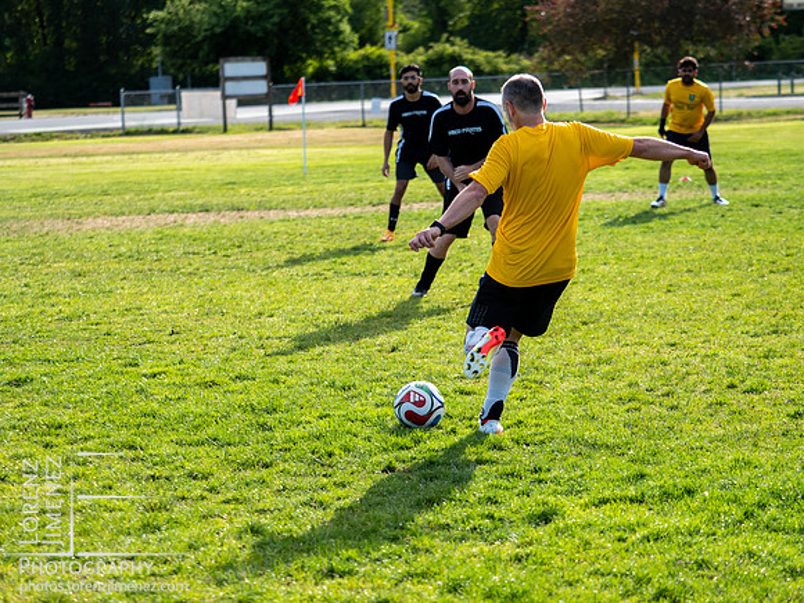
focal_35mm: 124
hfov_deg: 15.9
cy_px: 302
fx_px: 2880
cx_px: 402
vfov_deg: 12.0
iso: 160
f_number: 2.8
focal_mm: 62
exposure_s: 1/1250
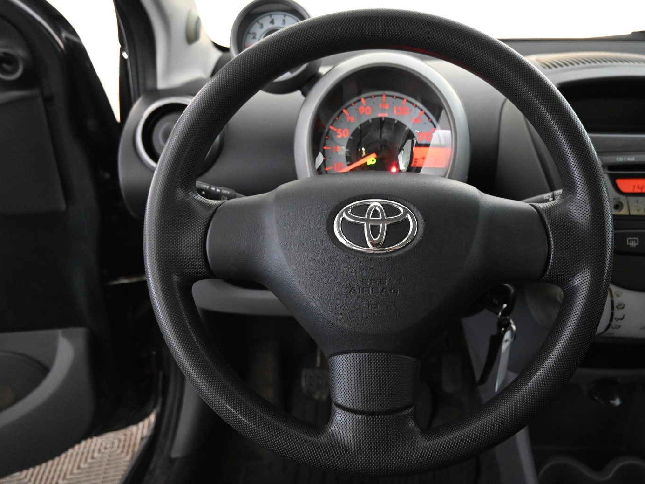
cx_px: 374
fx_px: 503
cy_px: 241
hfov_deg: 64.9
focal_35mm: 27
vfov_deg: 51.3
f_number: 3.5
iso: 3200
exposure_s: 1/25
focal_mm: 16
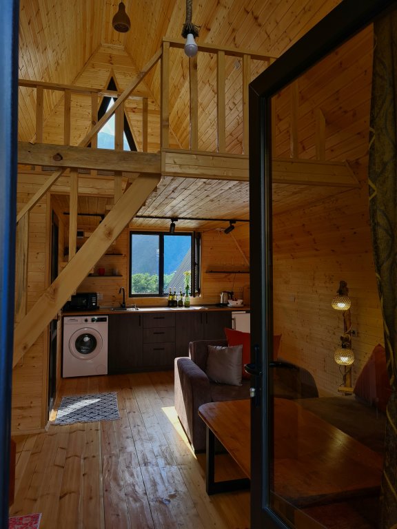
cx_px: 198
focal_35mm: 26
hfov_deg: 53.1
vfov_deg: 67.3
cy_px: 264
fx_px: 398
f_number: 1.8
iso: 50
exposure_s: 1/323
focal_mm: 5.4
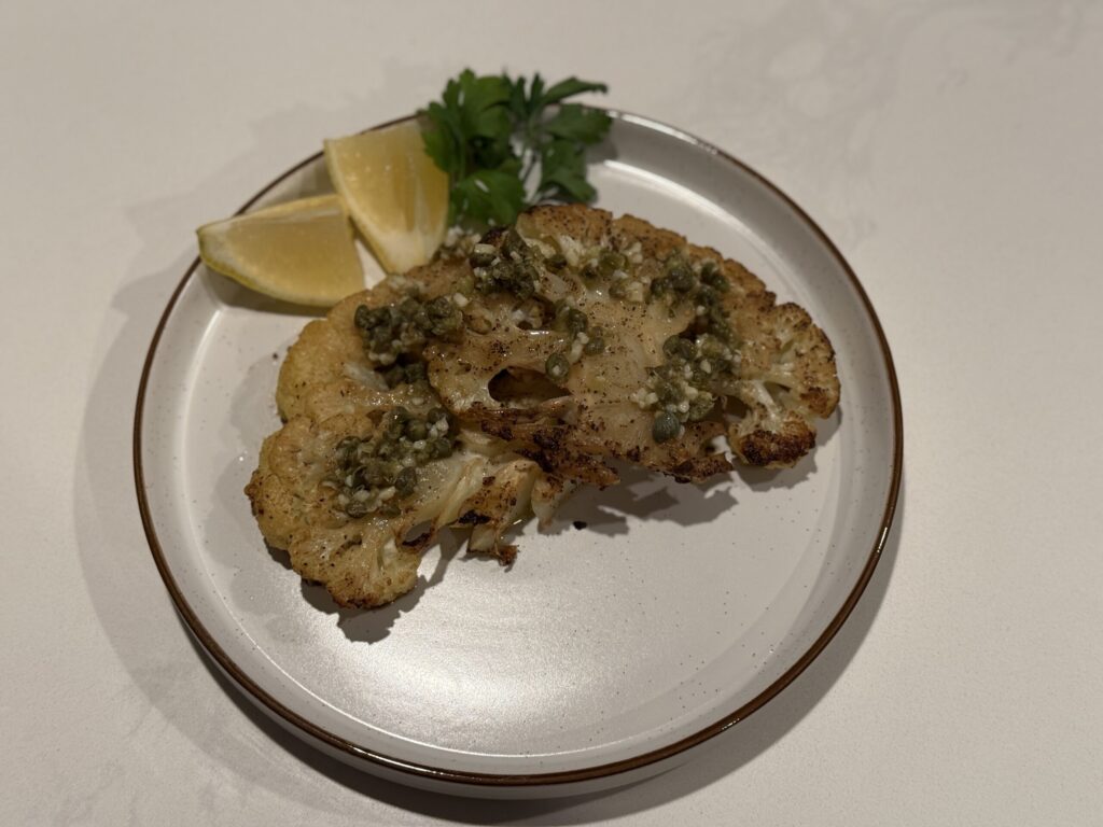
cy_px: 414
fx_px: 1529
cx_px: 552
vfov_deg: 30.3
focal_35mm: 48
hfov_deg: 39.7
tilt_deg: -62.3
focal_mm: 6.76
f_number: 1.78
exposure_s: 1/60
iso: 200
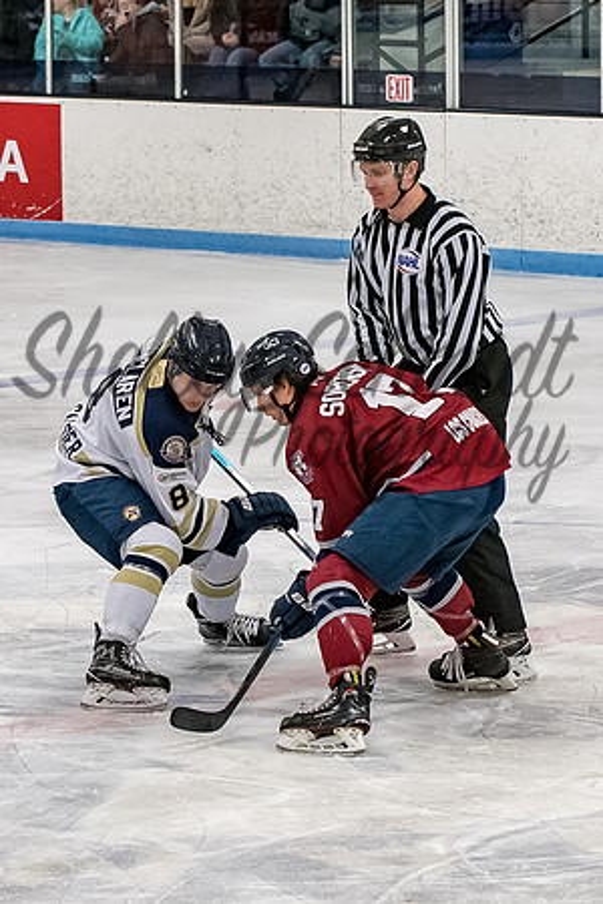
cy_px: 390
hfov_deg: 6.4
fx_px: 5371
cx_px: 362
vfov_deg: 9.6
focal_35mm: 214
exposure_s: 1/800
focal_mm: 75
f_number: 4
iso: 3200
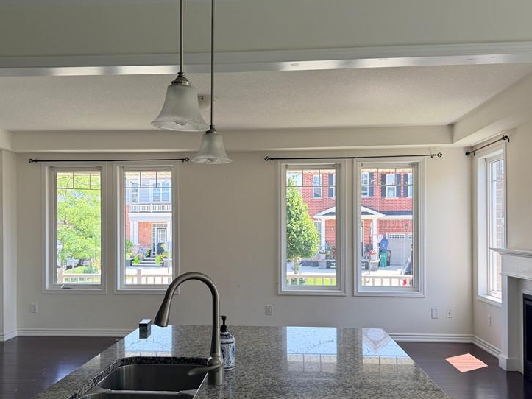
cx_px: 241
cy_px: 230
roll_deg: +0.0
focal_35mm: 34
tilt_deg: +0.1
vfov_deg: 41.7
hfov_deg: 53.9
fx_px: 522
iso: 100
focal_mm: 6.76
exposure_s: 1/433
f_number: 1.78
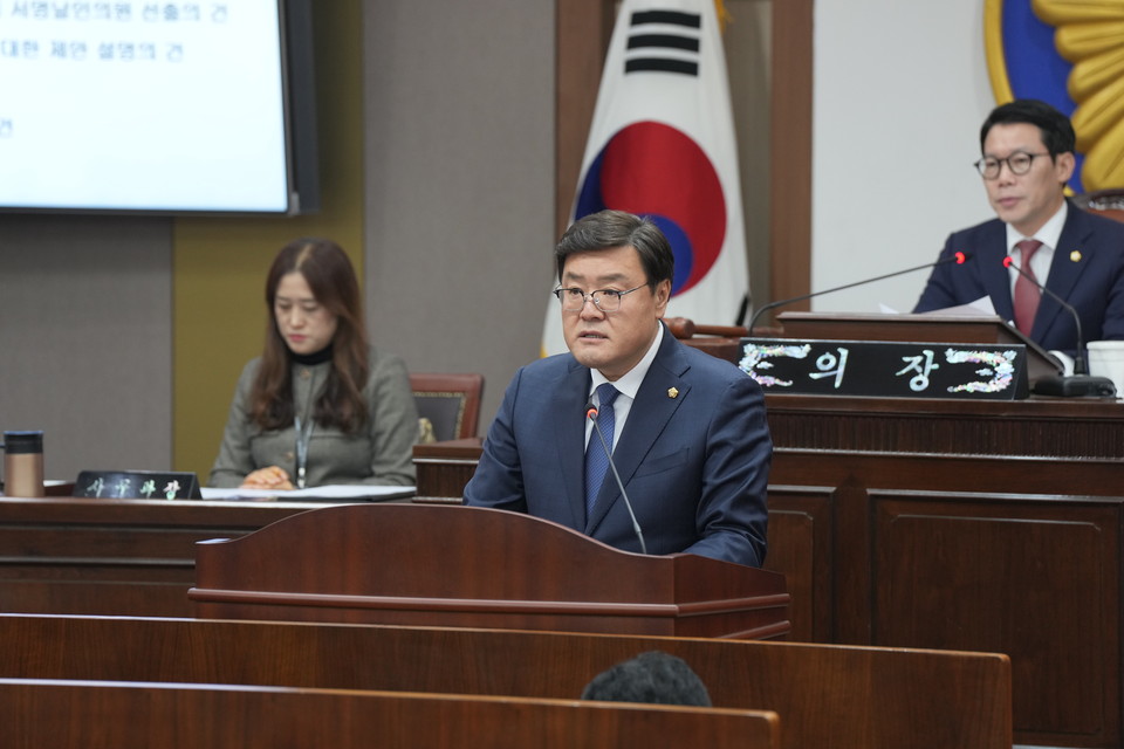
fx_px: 6244
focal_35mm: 200
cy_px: 374
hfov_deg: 10.3
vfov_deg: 6.9
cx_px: 562
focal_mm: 200
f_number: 4
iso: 1600
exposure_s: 1/160
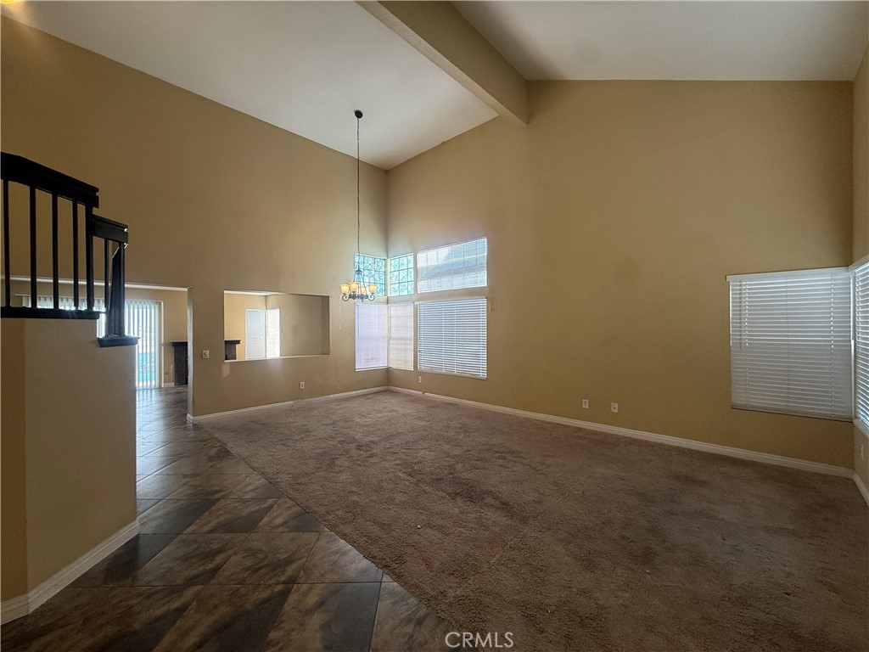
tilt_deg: +0.7
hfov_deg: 102.1
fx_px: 351
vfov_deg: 85.7
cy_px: 326
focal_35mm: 14
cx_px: 434
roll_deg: +0.0
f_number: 2.2
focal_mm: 2.22
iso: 125
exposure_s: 1/99
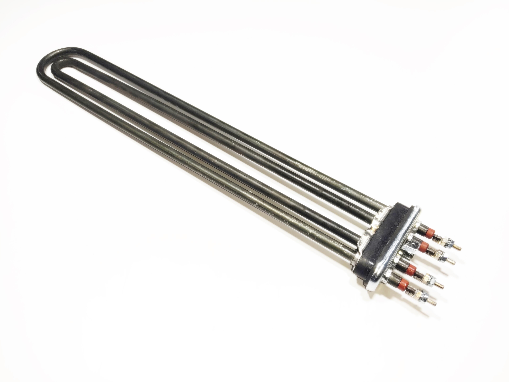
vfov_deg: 51.4
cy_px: 189
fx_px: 397
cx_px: 263
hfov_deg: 65.3
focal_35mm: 27
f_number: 1.79
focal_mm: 4.74
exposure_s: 1/50
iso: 240
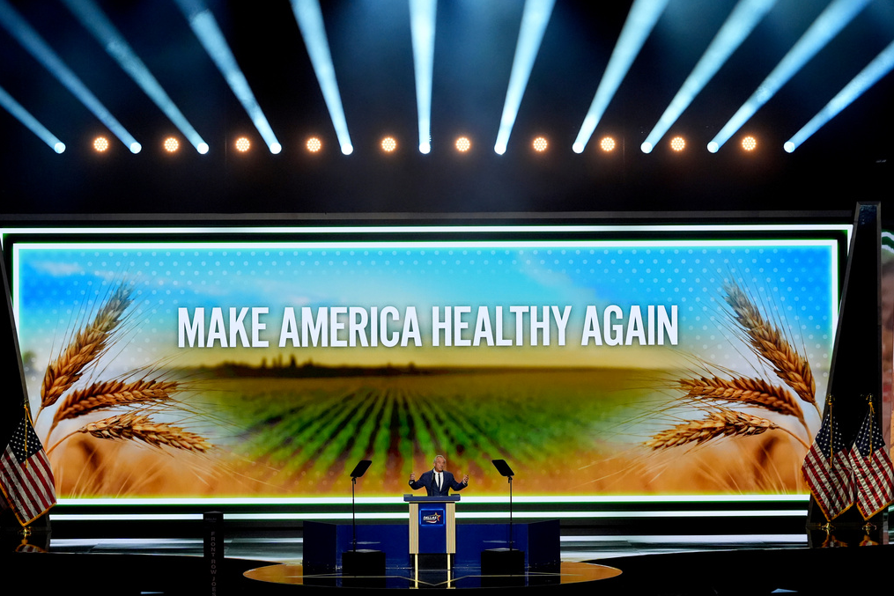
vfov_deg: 11.6
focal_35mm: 118
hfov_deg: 17.3
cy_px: 298
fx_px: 2931
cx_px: 449
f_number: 5
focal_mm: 117
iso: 4000
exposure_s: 1/320
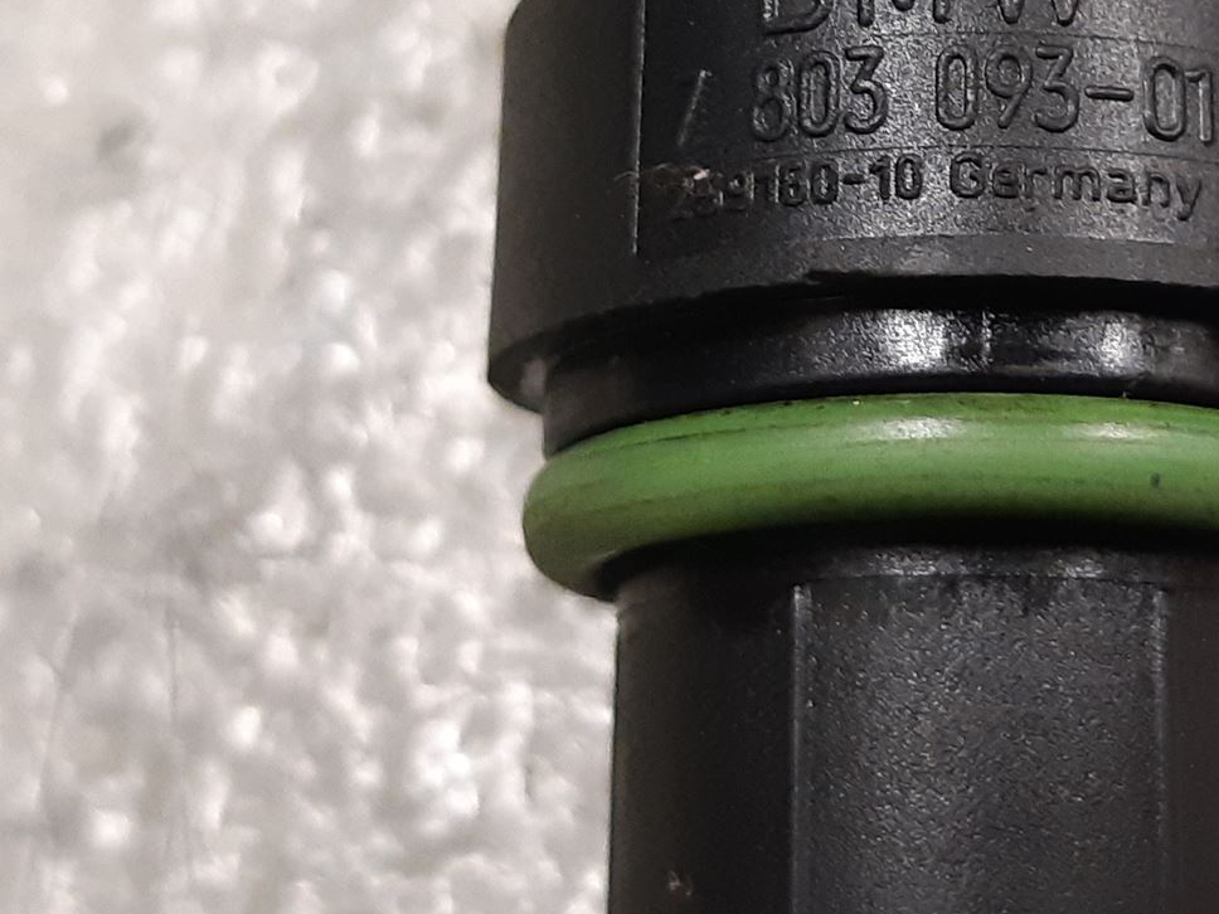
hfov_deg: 34.2
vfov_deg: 25.7
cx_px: 907
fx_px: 1937
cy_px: 97
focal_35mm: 55
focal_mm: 3.93
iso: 250
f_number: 1.7
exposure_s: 1/50
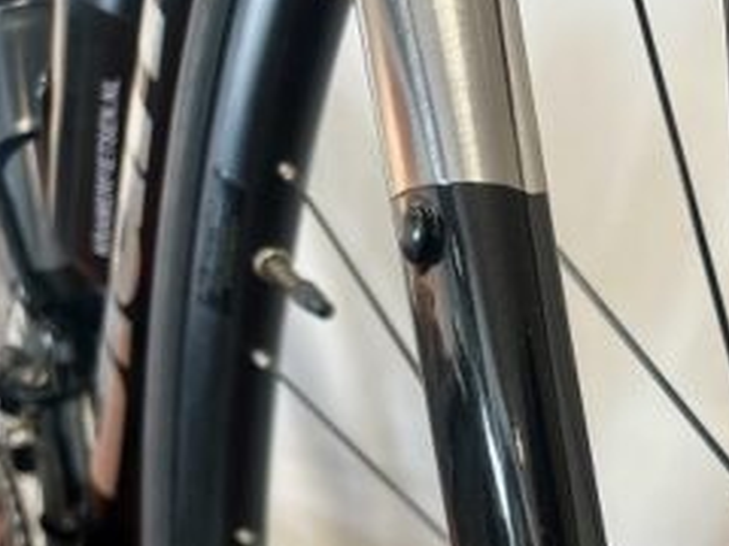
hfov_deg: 27.0
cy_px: 619
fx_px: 1369
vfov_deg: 21.3
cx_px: 835
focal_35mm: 65
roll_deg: +3.7
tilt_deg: -15.0
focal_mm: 5.1
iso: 160
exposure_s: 1/50
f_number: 1.6
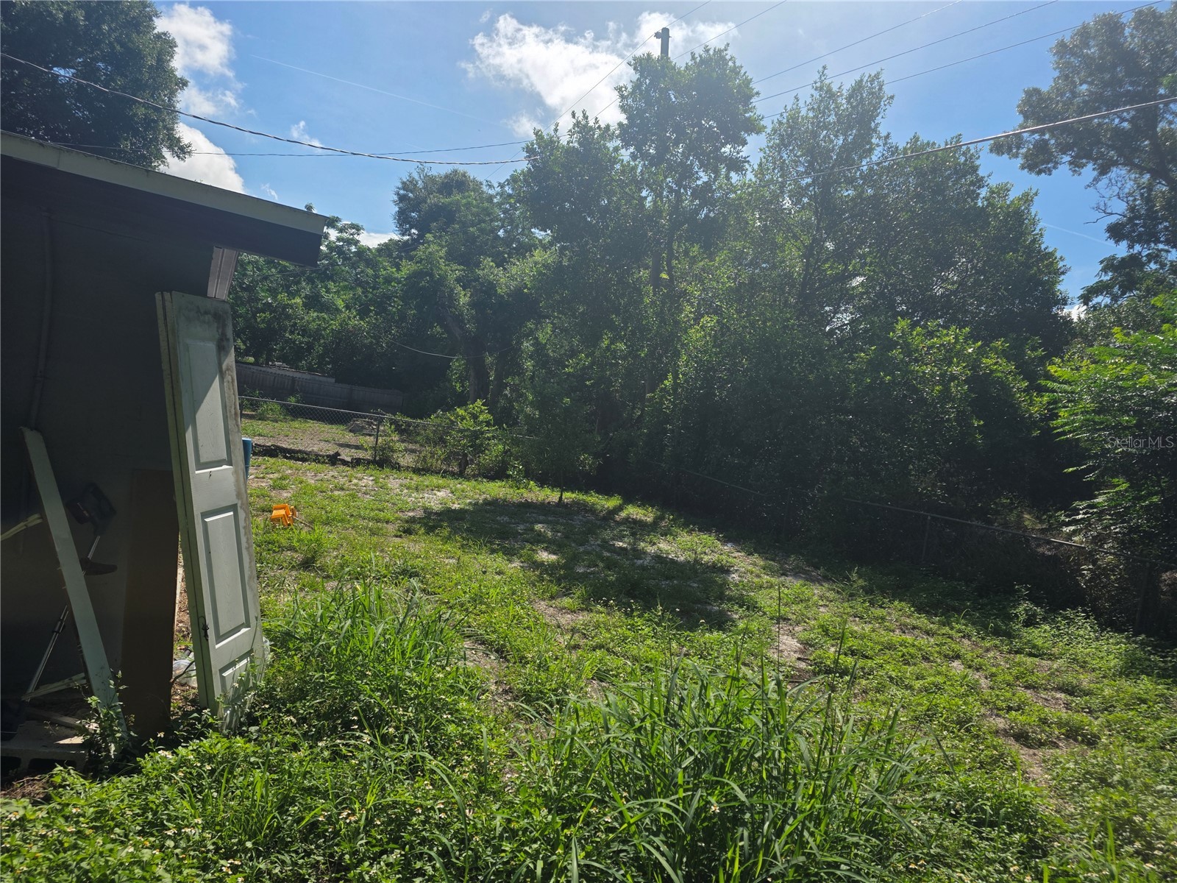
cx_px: 588
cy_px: 442
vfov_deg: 58.9
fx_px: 782
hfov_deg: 73.9
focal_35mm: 23
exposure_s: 1/6150
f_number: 1.7
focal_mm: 6.3
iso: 80
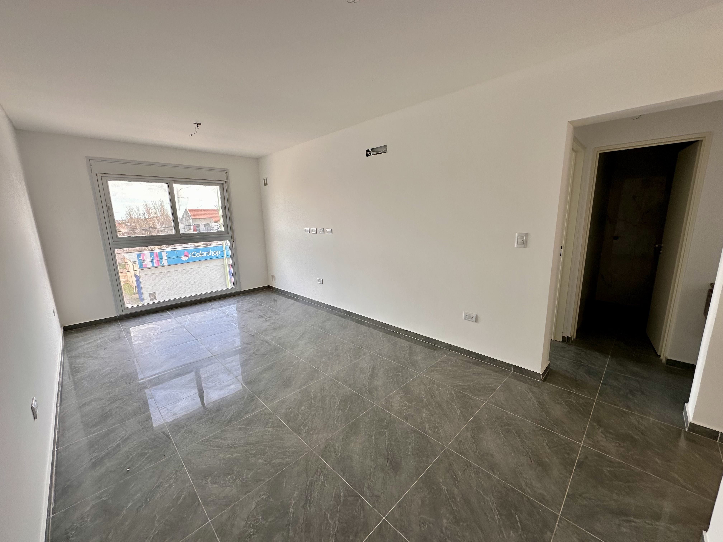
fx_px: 292
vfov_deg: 85.7
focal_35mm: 14
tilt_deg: -11.0
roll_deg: +1.9
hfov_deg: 102.1
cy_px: 271
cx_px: 362
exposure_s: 1/110
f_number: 2.2
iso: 40
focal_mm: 2.22
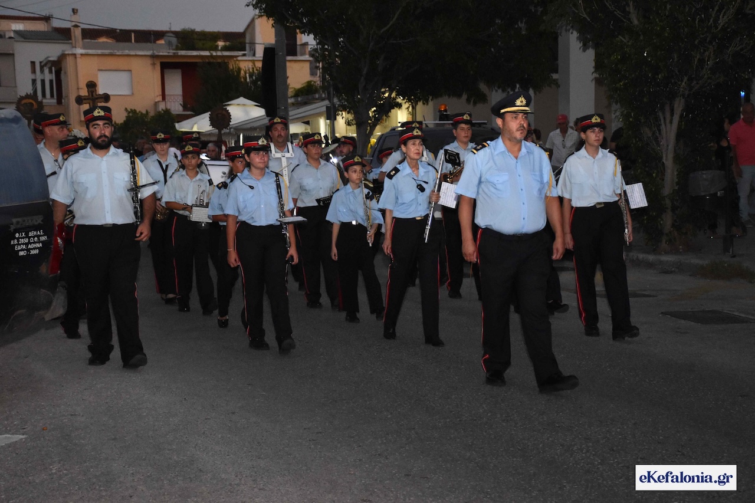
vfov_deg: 20.2
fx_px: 1415
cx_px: 378
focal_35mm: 68
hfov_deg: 29.9
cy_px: 252
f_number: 4.5
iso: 3200
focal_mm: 45
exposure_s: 1/125
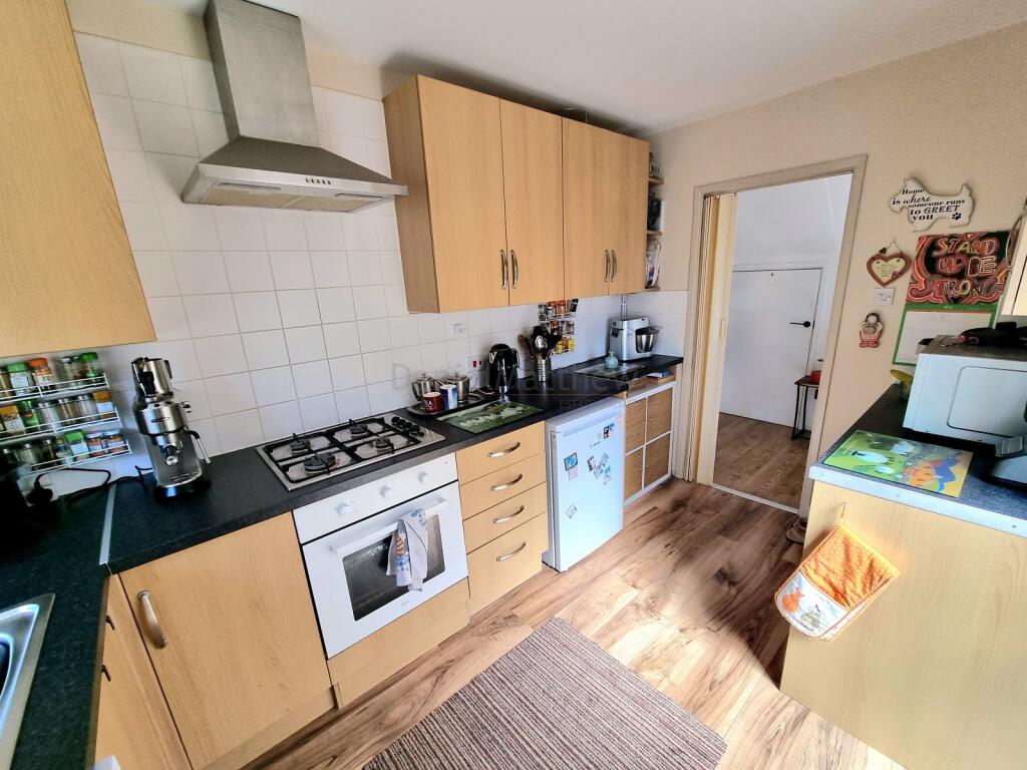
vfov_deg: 89.9
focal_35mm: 13
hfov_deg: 106.2
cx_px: 514
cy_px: 385
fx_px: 386
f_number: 2.2
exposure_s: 1/102
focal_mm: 2.2
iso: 50
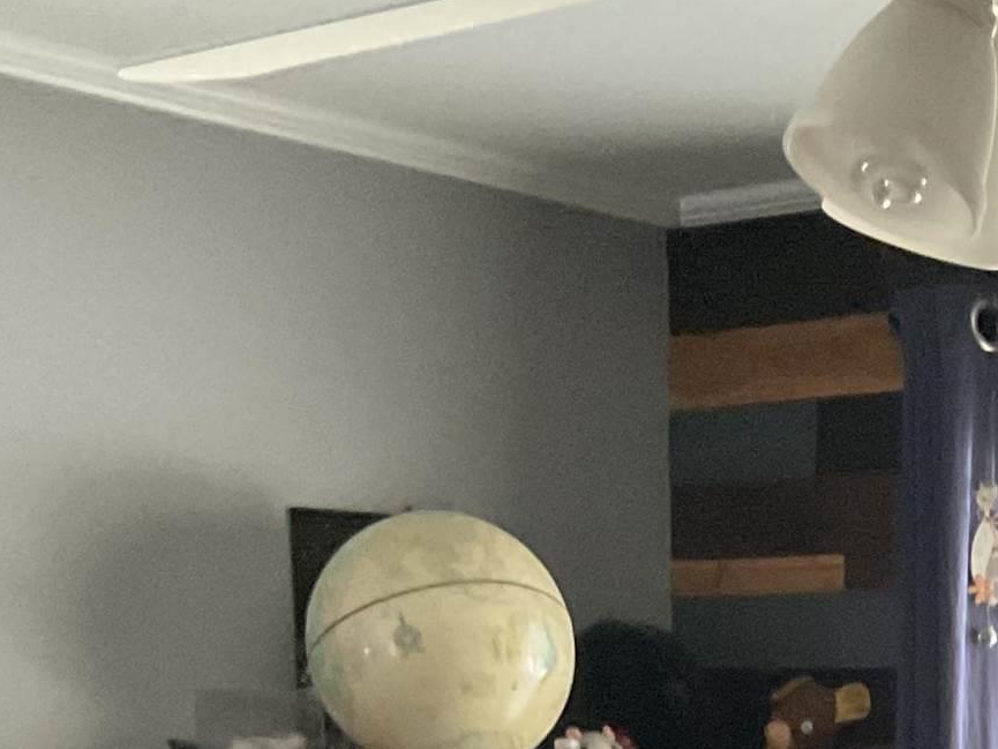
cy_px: 1290
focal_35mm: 103
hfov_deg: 18.2
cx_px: 1184
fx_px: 2970
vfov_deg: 13.2
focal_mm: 3
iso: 400
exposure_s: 1/30
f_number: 1.8
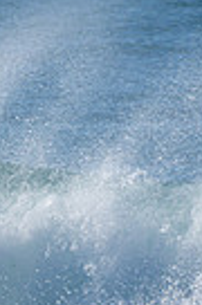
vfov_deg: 0.6
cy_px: 358
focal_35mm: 3209
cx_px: -357
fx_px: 27146
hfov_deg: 0.4
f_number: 8
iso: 100
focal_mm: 500
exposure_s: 1/320
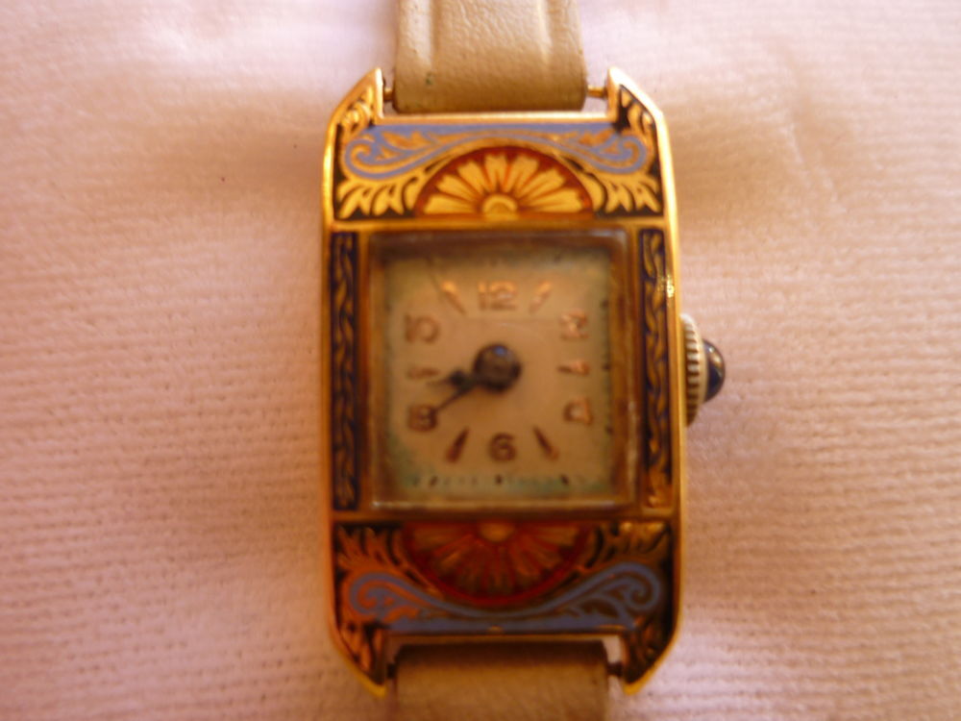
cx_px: 480
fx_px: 916
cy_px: 360
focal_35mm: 33
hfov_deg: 55.4
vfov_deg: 42.9
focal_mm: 5.5
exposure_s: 1/30
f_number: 2.8
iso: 100
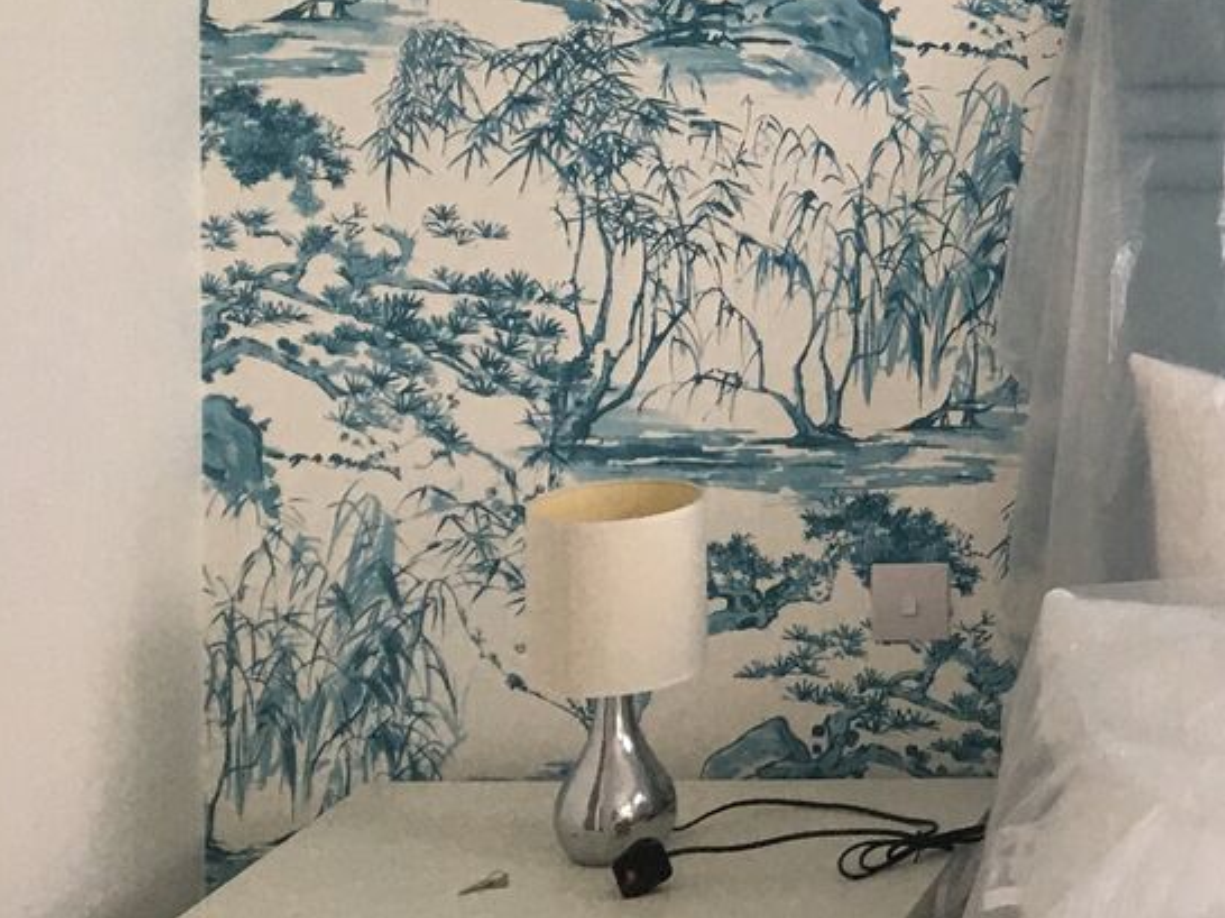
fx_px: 3007
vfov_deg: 16.8
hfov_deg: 20.2
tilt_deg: -0.2
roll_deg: -1.3
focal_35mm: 85
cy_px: -103
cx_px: 1770
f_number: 2.2
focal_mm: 4.15
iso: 40
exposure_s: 1/33
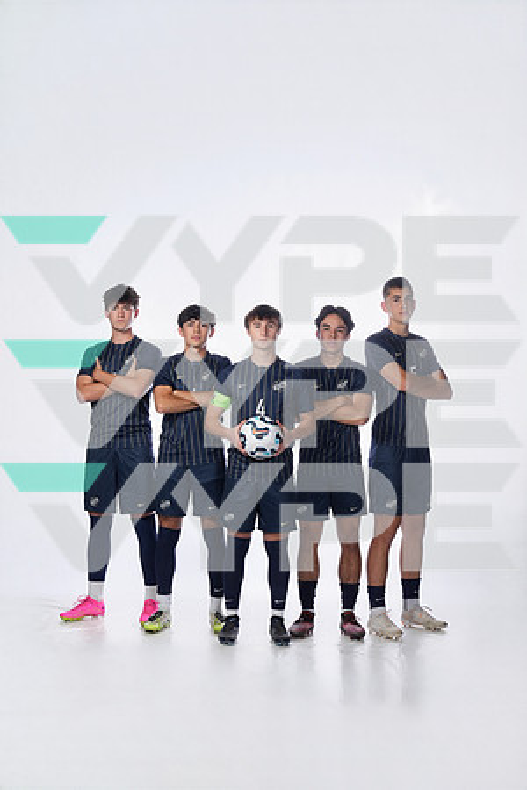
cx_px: 264
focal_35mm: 70
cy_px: 395
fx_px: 1537
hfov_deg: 19.5
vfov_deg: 28.8
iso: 800
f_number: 8
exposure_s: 1/250
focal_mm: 70
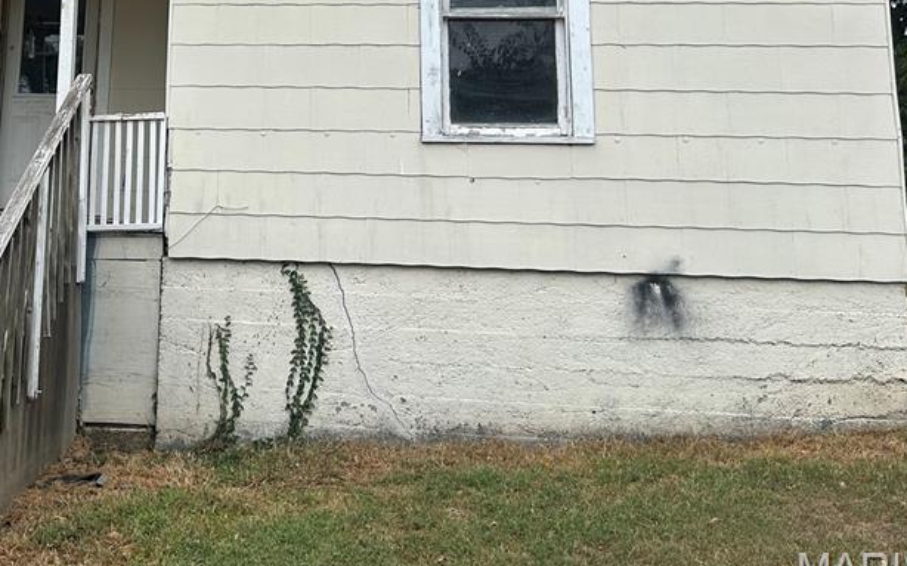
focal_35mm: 46
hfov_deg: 41.7
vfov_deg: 26.8
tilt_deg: +9.9
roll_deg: -1.2
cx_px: 189
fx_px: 1136
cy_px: 33
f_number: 1.5
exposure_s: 1/1575
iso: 50
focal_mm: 5.7
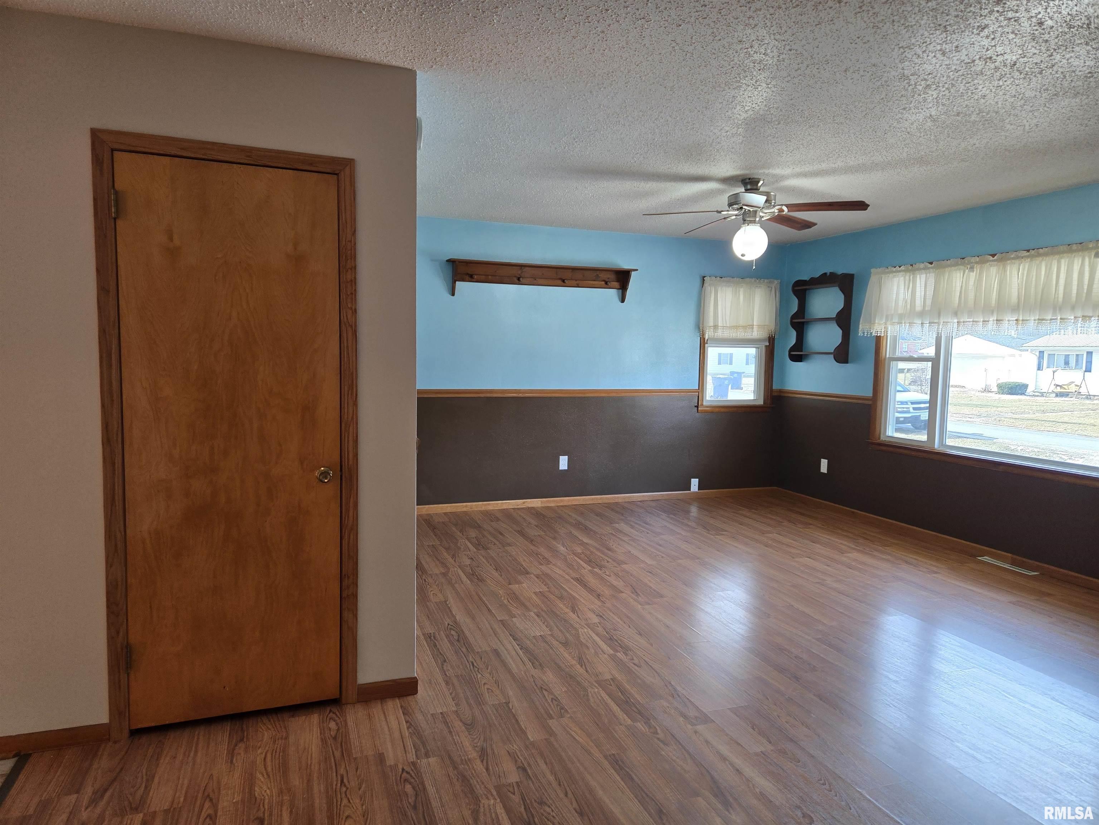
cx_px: 550
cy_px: 412
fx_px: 730
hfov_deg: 73.9
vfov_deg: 58.9
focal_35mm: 23
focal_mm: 5.4
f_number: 1.8
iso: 100
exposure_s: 1/120
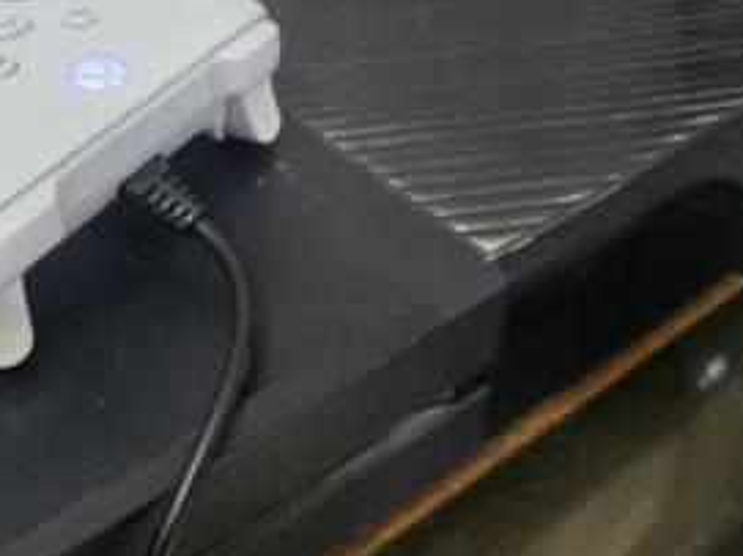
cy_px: 277
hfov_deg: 53.4
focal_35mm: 34
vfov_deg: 41.8
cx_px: 280
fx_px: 729
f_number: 1.7
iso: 1600
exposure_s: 1/51
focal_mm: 6.3
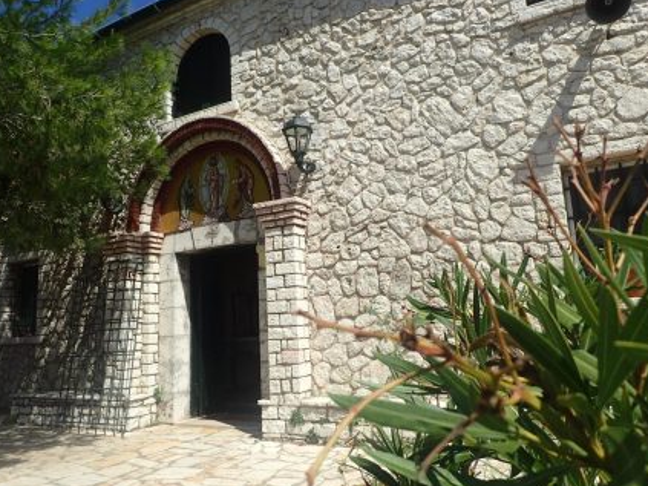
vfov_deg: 53.0
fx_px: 487
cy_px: 245
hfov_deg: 67.3
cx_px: 322
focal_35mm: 26
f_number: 8
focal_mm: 4.5
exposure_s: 1/320
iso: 100
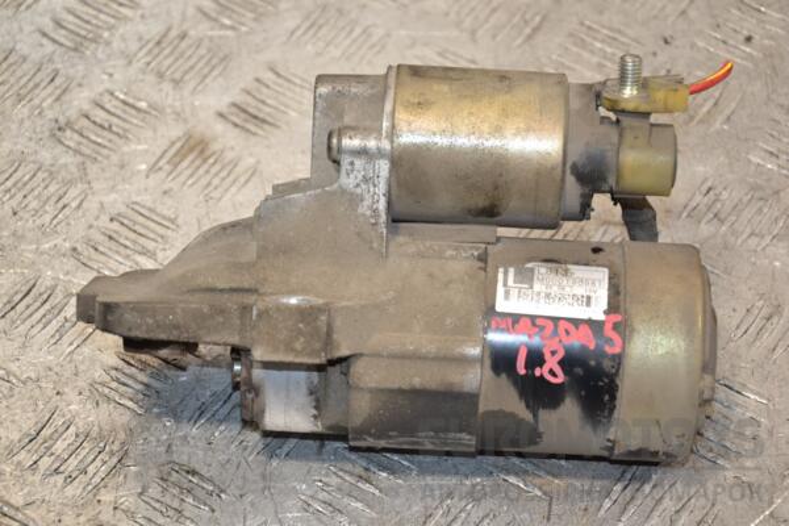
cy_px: 263
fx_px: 2301
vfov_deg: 13.0
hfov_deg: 19.5
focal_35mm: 105
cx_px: 394
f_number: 5.3
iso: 800
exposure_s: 1/125
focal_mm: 70
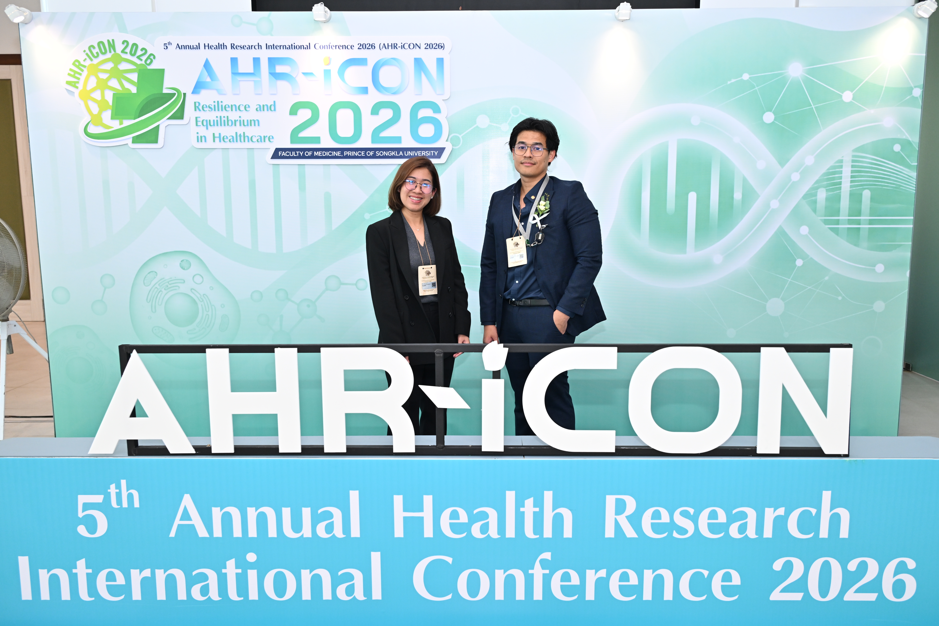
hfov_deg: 65.5
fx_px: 730
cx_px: 482
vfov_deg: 46.4
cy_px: 303
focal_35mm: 28
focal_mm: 27
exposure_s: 1/200
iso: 800
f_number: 4
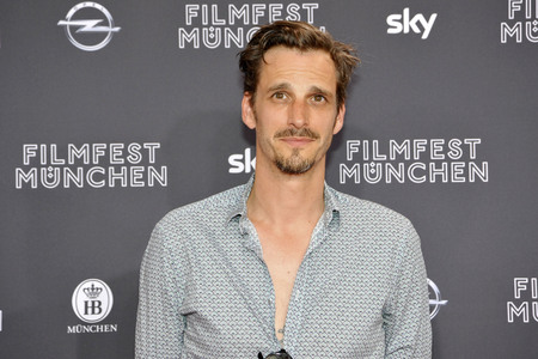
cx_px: 269
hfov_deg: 17.1
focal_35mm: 120
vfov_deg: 11.4
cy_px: 180
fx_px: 1793
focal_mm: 120
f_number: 8
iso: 2000
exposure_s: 1/250
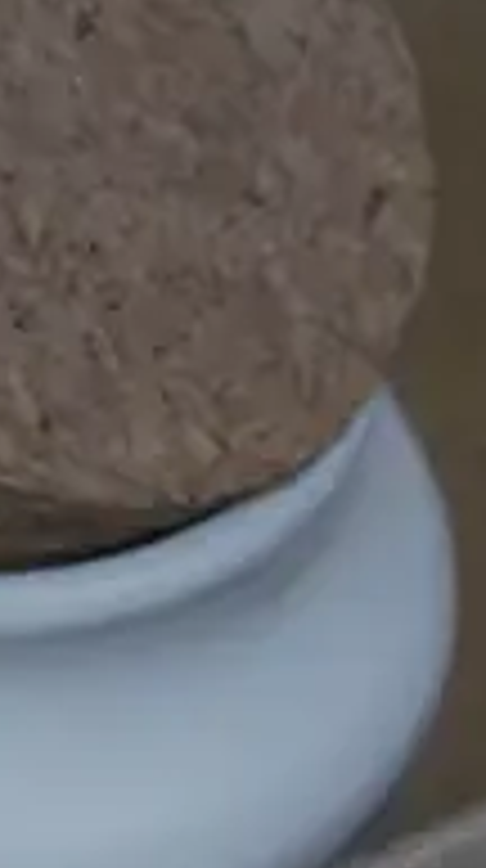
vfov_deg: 6.4
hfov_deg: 3.4
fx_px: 7728
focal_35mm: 336
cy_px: 816
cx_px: -1701
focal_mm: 29
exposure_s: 1/60
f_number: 5.4
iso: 250
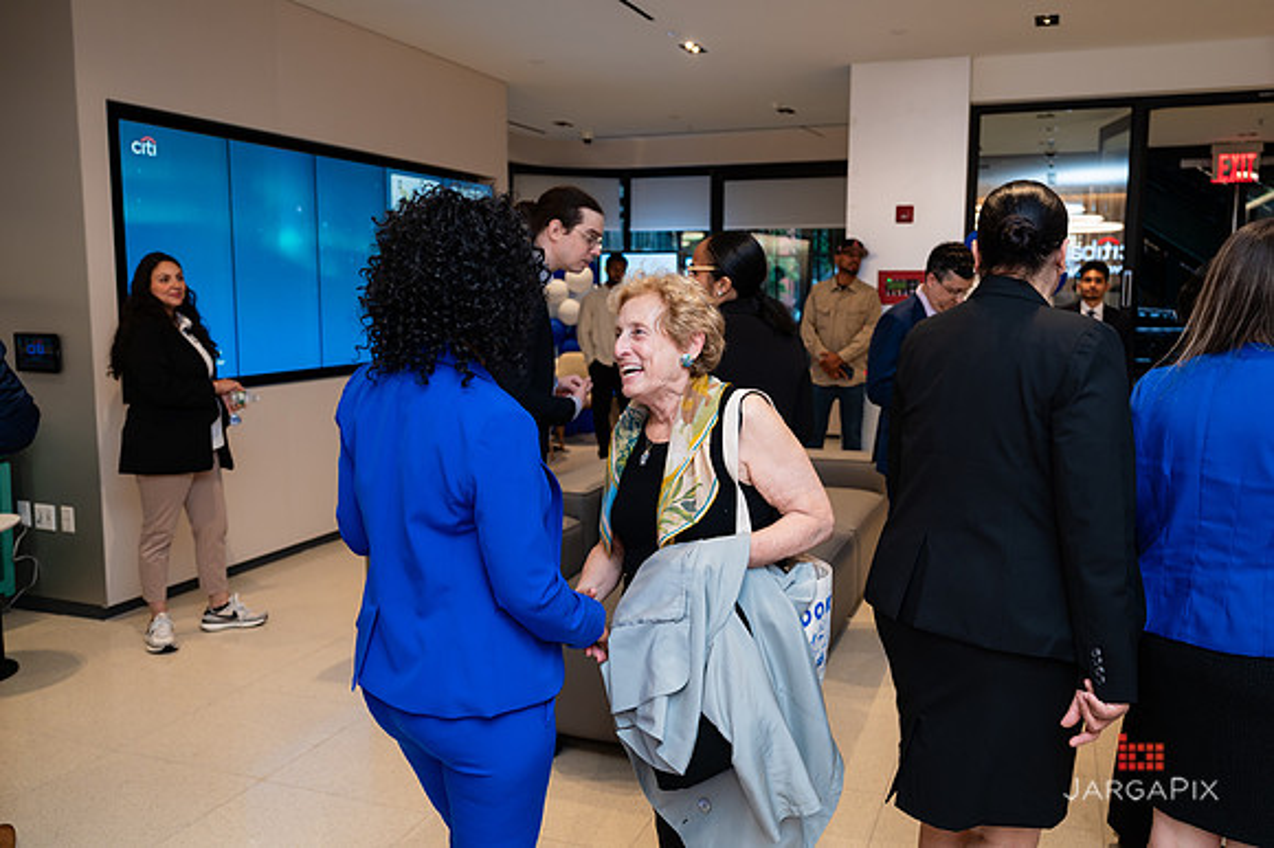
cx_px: 637
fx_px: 1066
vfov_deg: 43.4
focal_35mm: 30
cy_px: 424
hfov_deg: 61.7
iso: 400
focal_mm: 30
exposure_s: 1/160
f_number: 4
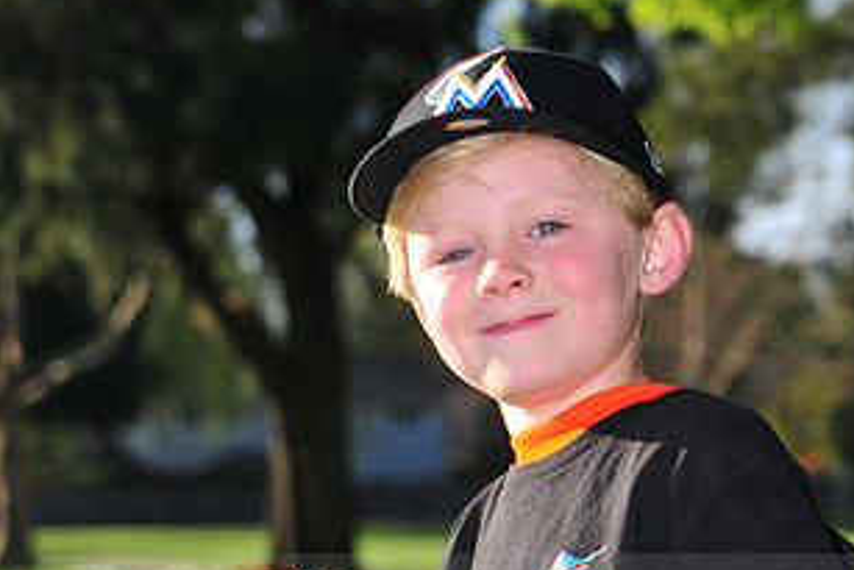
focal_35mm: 212
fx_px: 5030
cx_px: 533
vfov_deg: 6.5
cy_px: 592
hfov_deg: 9.7
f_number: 4.5
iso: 200
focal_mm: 75
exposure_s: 1/800
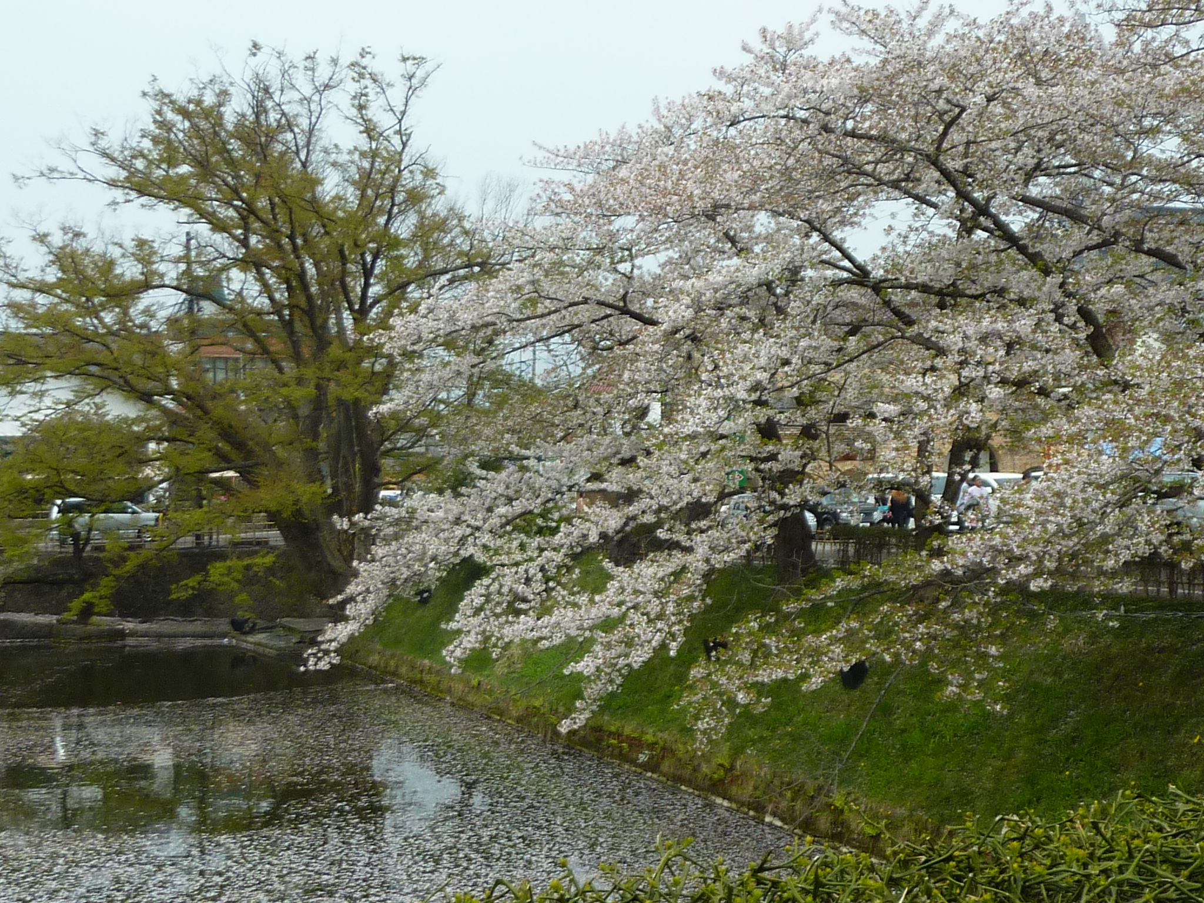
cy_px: 452
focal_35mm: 48
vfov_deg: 30.3
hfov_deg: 39.7
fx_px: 1670
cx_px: 602
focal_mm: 4.4
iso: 80
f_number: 4
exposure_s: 1/500
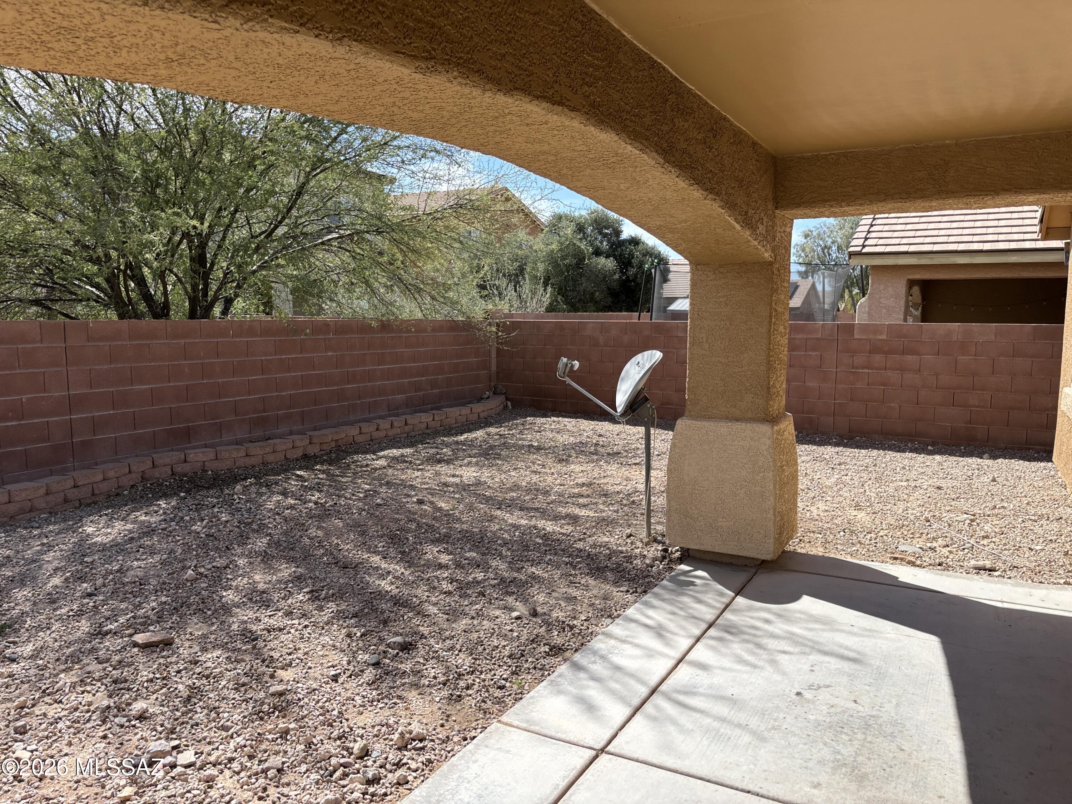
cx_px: 536
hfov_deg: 67.3
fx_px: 805
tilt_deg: -10.1
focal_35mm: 26
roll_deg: +2.2
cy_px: 402
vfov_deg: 53.1
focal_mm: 5.96
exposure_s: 1/1876
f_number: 1.6
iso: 50
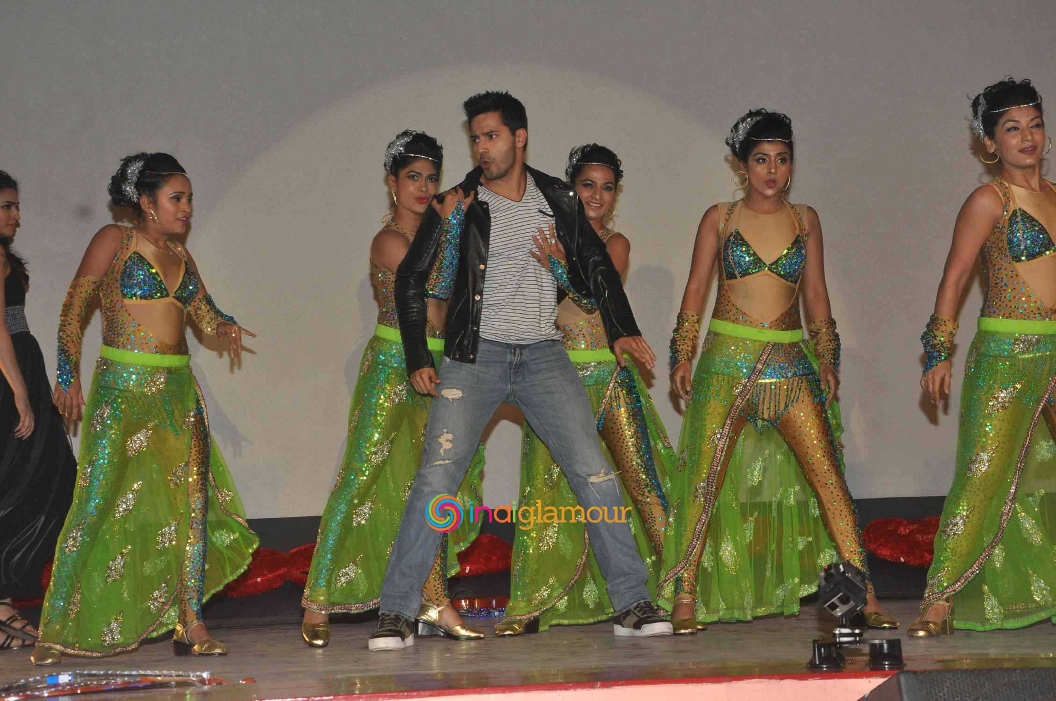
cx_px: 528
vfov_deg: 18.9
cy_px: 350
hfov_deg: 28.1
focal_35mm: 72
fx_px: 2110
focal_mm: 48
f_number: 10
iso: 1000
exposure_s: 1/200
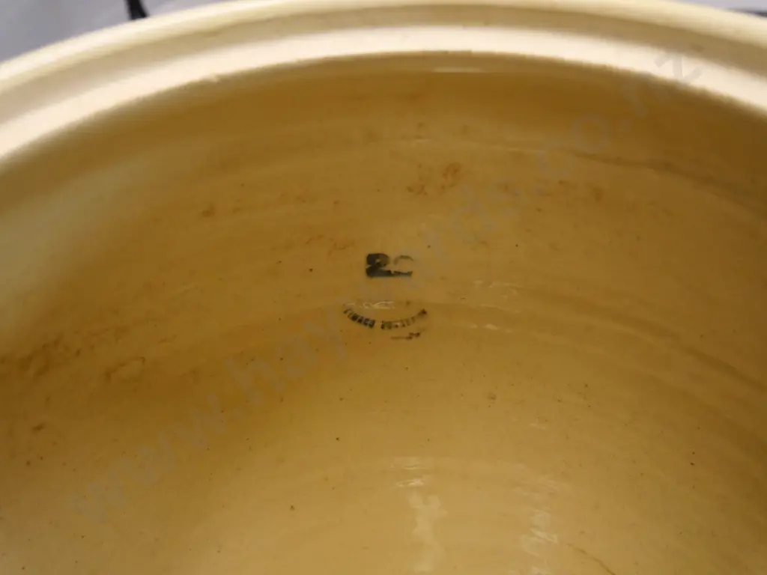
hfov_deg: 51.4
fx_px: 798
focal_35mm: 36
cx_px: 384
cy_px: 288
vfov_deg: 39.7
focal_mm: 18
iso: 1000
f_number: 3.9
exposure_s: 1/60
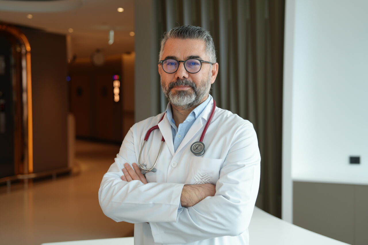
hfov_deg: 41.9
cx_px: 184
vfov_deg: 28.6
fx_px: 480
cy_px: 122
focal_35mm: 47
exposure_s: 1/125
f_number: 2.8
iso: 100
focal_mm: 47
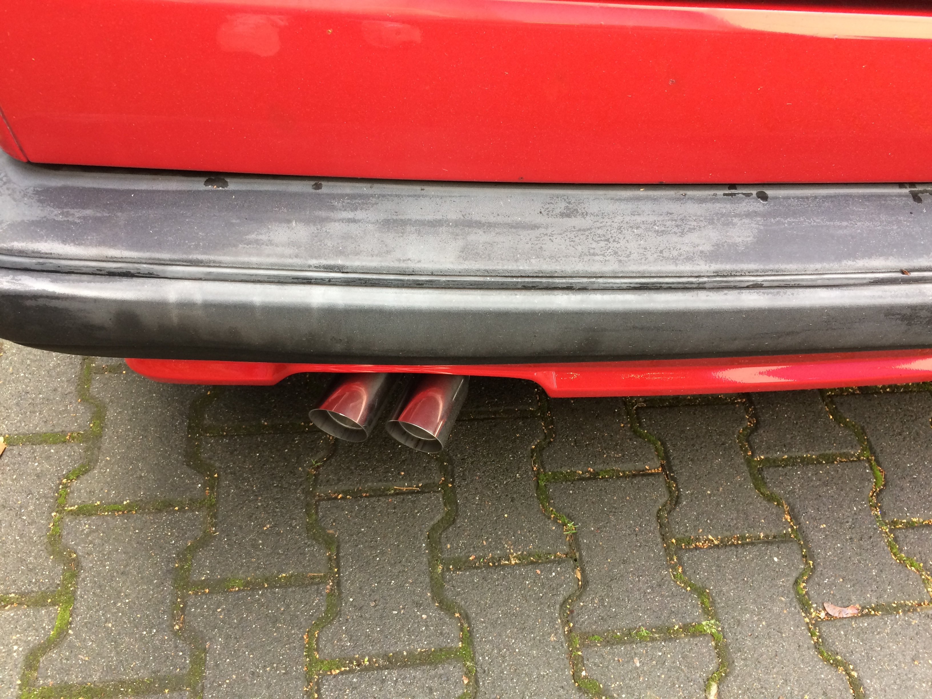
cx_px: 466
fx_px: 781
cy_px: 350
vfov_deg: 48.2
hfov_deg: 61.7
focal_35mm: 29
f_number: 2.2
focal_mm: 4.15
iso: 100
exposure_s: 1/33
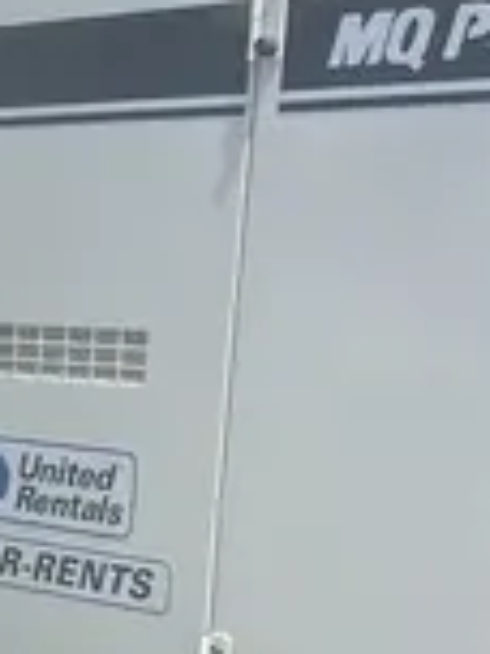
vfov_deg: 15.5
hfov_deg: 10.3
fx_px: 2359
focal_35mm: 125
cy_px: 656
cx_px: -679
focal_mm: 4.25
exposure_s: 1/6061
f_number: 1.8
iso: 32
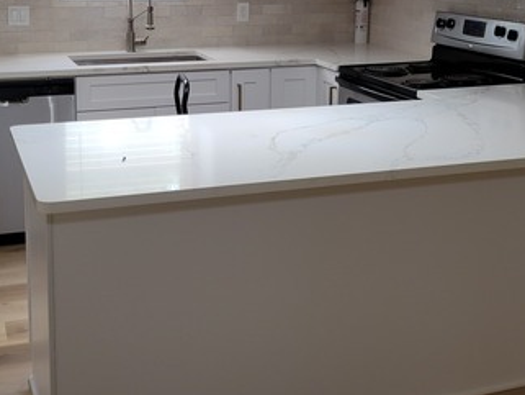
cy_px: 84
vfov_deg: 26.6
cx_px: 228
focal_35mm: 54
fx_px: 819
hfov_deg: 35.5
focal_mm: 5.4
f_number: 1.8
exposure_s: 1/120
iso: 100
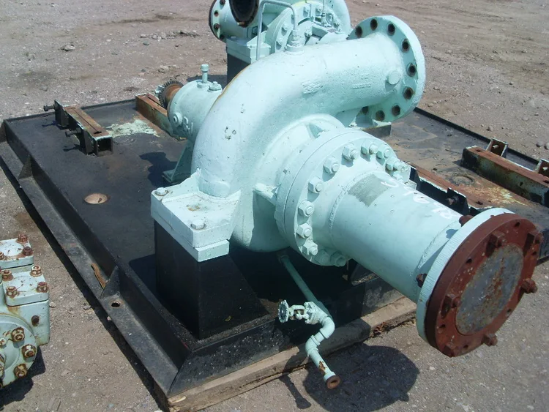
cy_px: 206
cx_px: 274
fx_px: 603
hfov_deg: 49.0
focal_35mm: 38
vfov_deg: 37.7
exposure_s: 1/500
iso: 80
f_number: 7.7
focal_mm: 6.3
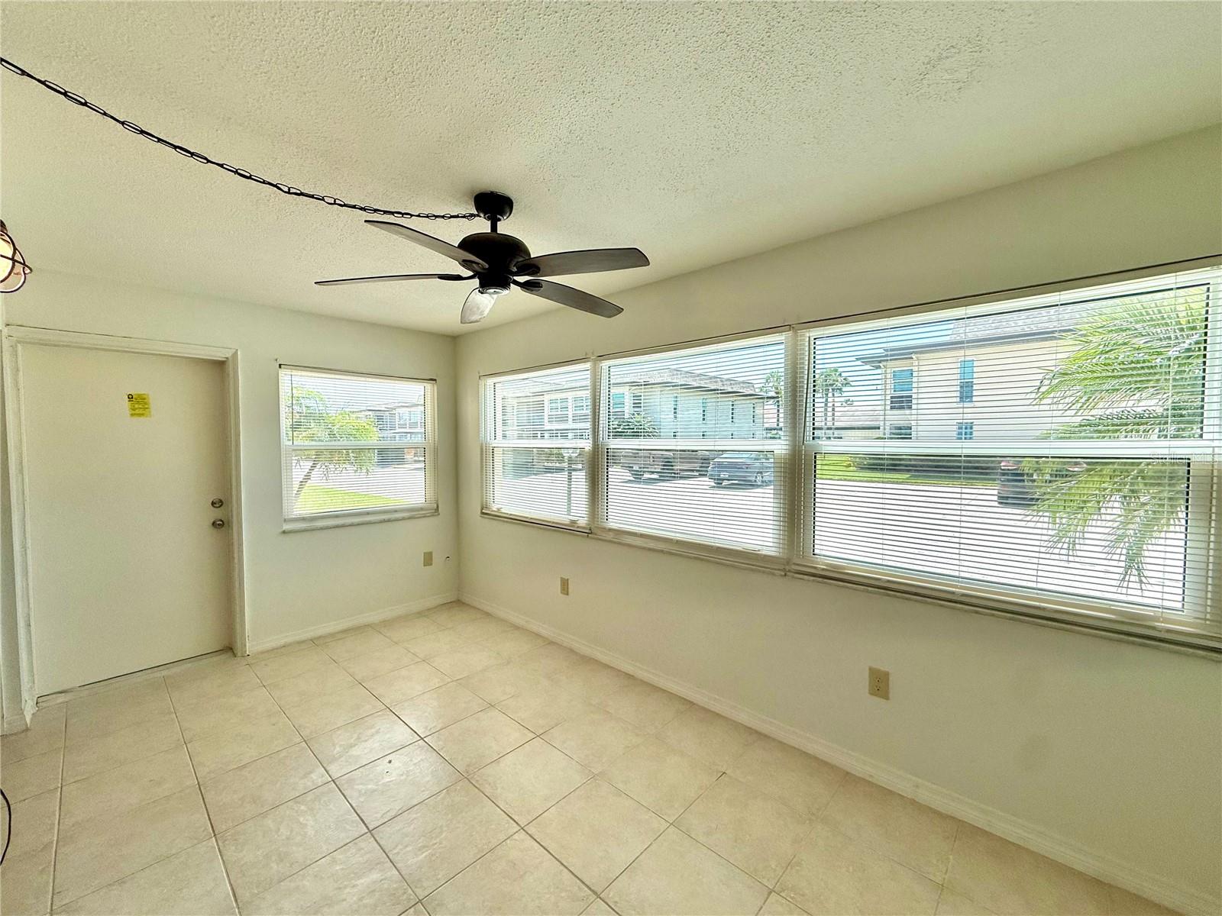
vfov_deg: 85.7
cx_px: 611
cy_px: 458
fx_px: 494
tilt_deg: -2.1
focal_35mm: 14
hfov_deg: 102.1
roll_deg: +0.0
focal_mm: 2.22
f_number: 2.2
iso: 50
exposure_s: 1/458
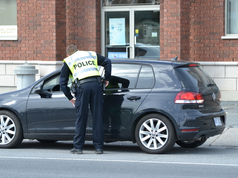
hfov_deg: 12.1
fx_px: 1121
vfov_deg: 9.1
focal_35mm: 163
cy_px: 89
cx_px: 105
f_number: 5.6
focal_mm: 100
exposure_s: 1/500
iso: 320
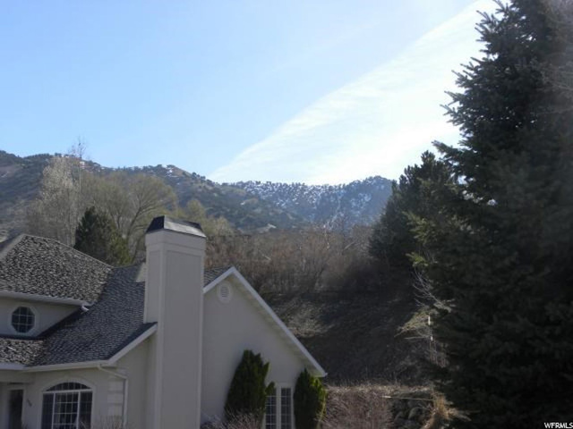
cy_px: 214
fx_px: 861
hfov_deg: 36.8
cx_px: 286
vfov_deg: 28.0
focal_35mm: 52
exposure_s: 1/289
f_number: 5.6
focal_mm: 9.2
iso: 64
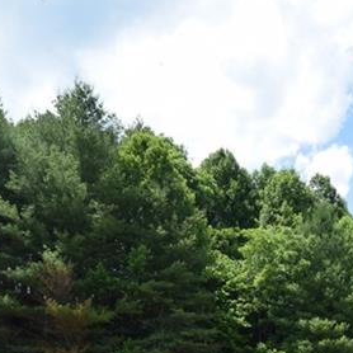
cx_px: 267
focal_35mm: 47
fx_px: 542
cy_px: 387
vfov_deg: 31.9
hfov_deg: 35.2
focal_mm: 10
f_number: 8
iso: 200
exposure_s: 1/320
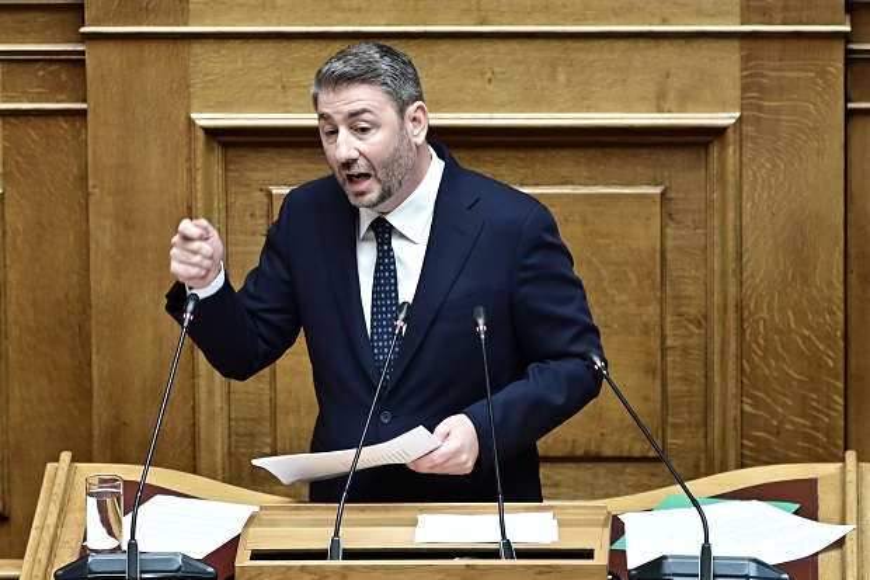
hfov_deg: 6.9
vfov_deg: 4.6
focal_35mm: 300
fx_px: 7248
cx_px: 435
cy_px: 290
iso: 800
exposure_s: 1/320
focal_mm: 200
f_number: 2.8
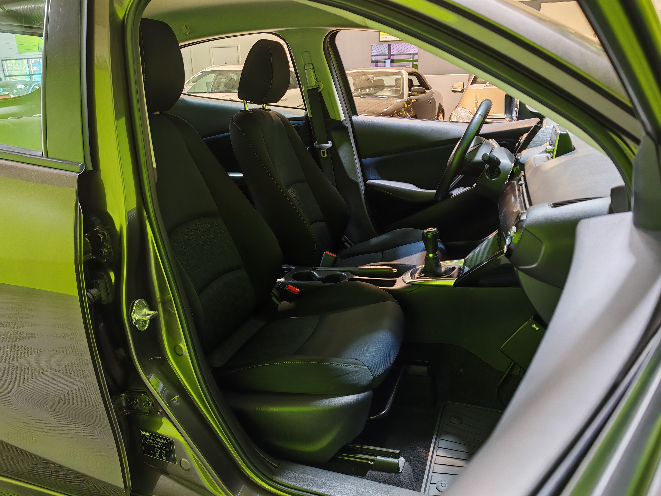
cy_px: 248
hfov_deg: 65.3
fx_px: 516
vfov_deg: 51.4
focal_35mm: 27
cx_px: 330
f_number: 1.4
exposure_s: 1/50
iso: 100
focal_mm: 6.83
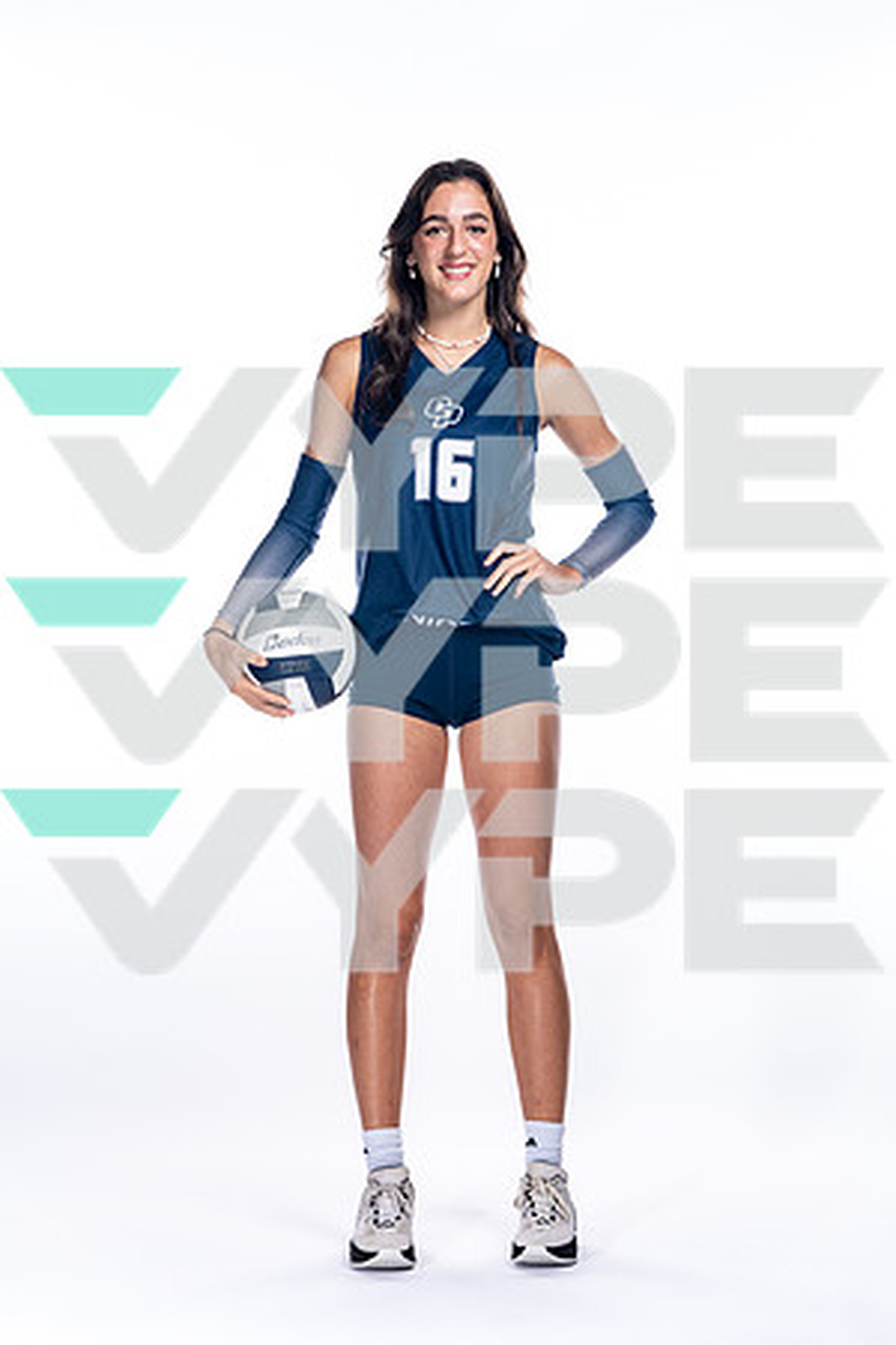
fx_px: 3845
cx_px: 448
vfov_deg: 19.8
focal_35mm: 103
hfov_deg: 13.3
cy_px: 672
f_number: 5.6
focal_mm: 103
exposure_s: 1/250
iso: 400
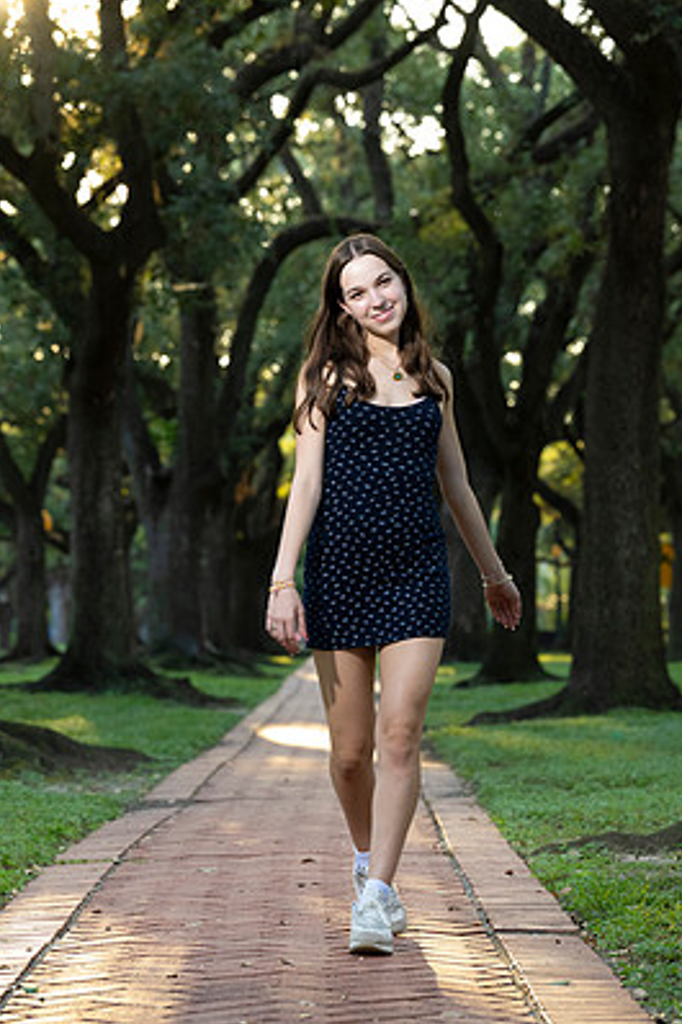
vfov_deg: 15.8
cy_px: 533
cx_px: 355
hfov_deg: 10.5
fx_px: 3697
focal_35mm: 130
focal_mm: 115
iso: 1600
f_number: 5.6
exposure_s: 1/200
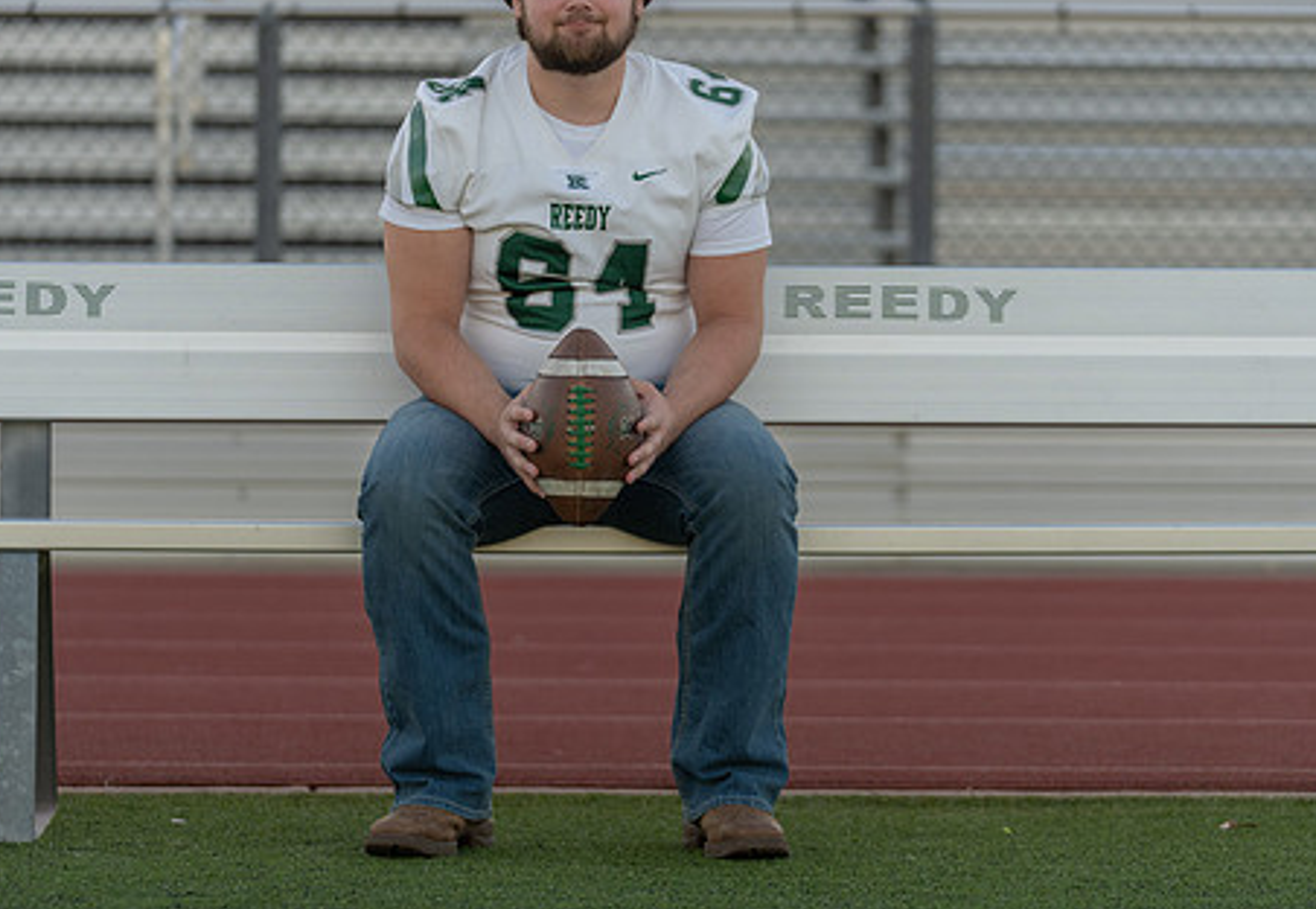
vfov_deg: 7.9
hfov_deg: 11.4
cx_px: 627
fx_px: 6578
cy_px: 390
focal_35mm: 178
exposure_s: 1/400
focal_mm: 127
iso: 200
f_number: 2.8
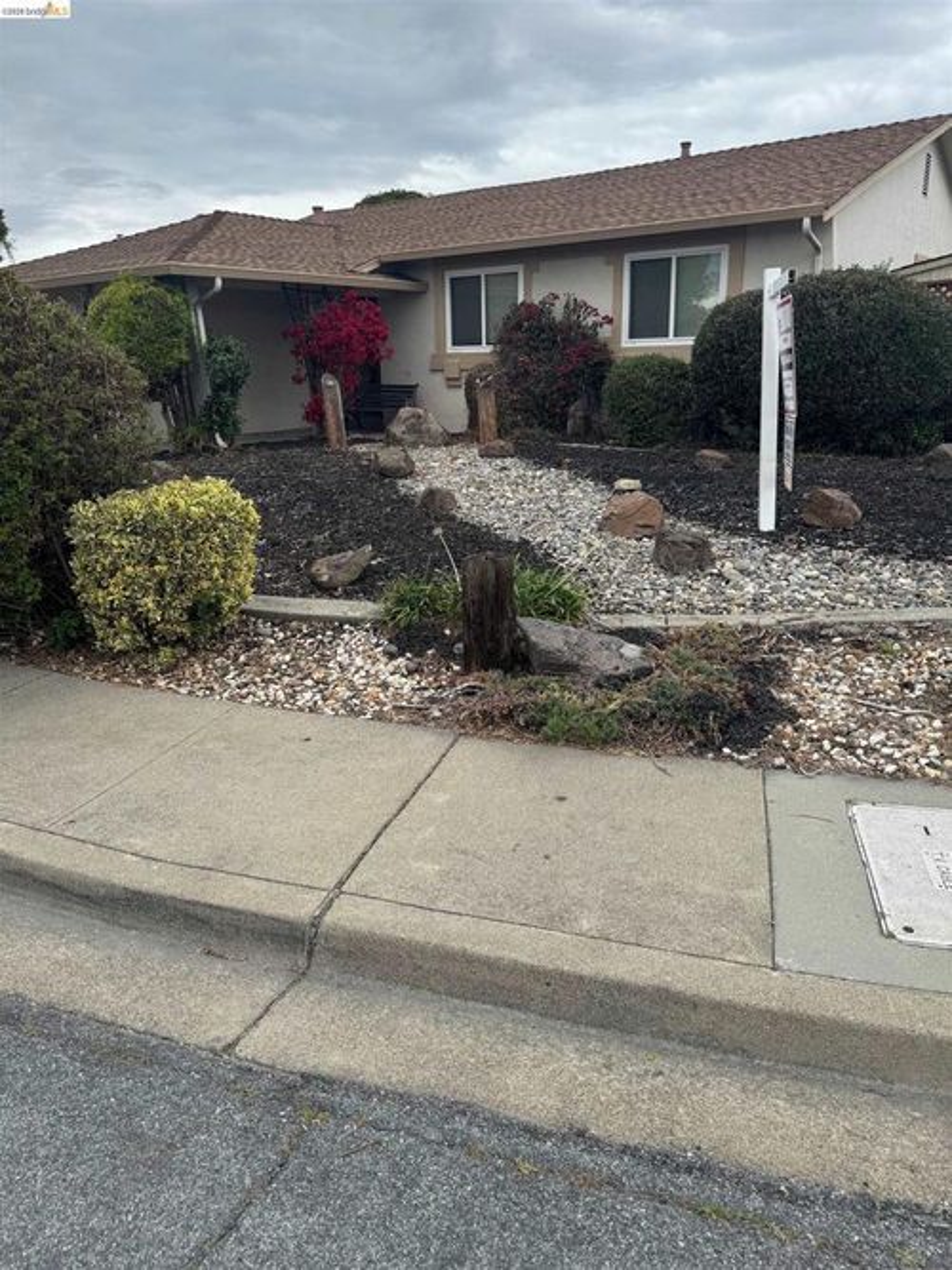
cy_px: 635
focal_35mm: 24
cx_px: 476
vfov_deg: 71.6
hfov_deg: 56.8
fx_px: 880
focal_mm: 6.76
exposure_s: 1/1869
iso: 80
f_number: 1.78
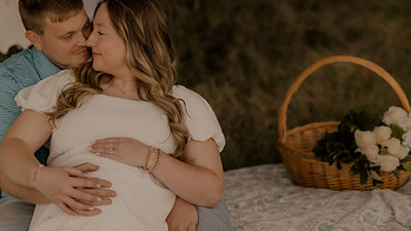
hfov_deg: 24.4
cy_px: 120
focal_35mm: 87
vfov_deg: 13.9
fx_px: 948
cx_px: 243
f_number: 1.4
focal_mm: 50
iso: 200
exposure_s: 1/1000
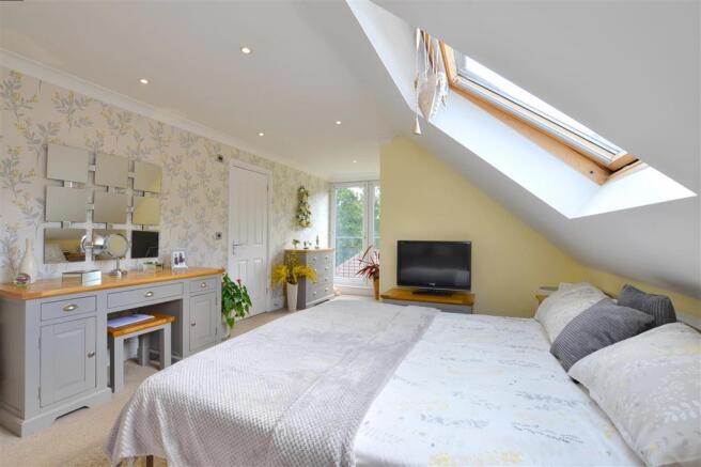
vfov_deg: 77.3
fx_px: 292
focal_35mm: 15
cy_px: 234
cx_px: 350
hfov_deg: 100.4
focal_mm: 10
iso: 400
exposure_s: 1/15
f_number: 11
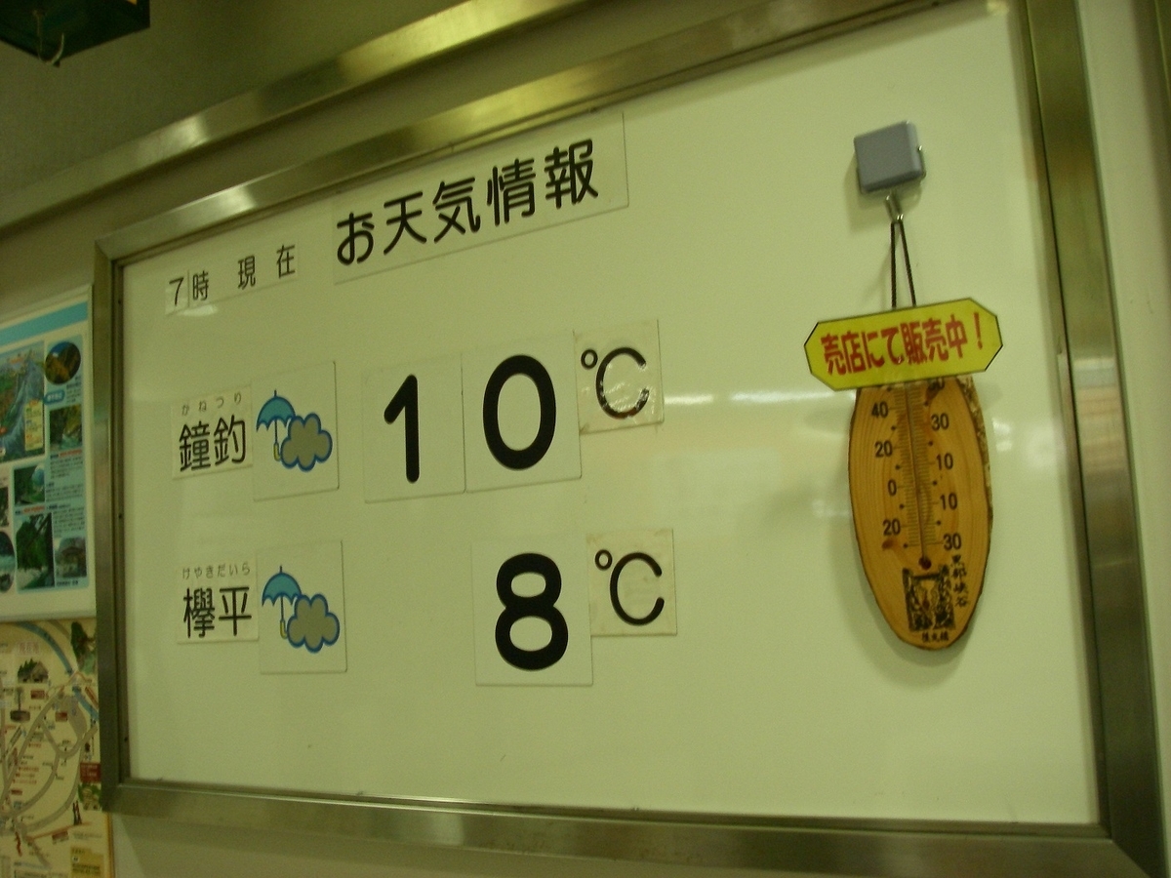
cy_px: 439
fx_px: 1285
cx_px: 586
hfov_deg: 49.0
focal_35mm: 38
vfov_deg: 37.7
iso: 200
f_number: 3.3
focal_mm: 6.3
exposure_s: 1/40
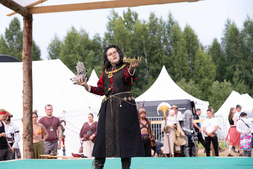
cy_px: 84
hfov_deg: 24.5
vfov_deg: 16.5
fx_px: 583
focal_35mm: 83
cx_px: 126
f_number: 3.6
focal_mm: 55
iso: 320
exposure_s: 1/1000
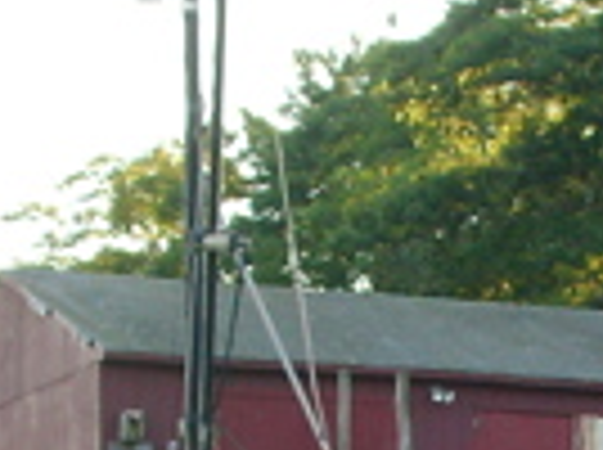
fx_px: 3165
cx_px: 472
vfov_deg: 8.1
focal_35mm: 182
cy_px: 495
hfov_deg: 10.9
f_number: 3.5
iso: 50
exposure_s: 1/141
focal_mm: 5.8
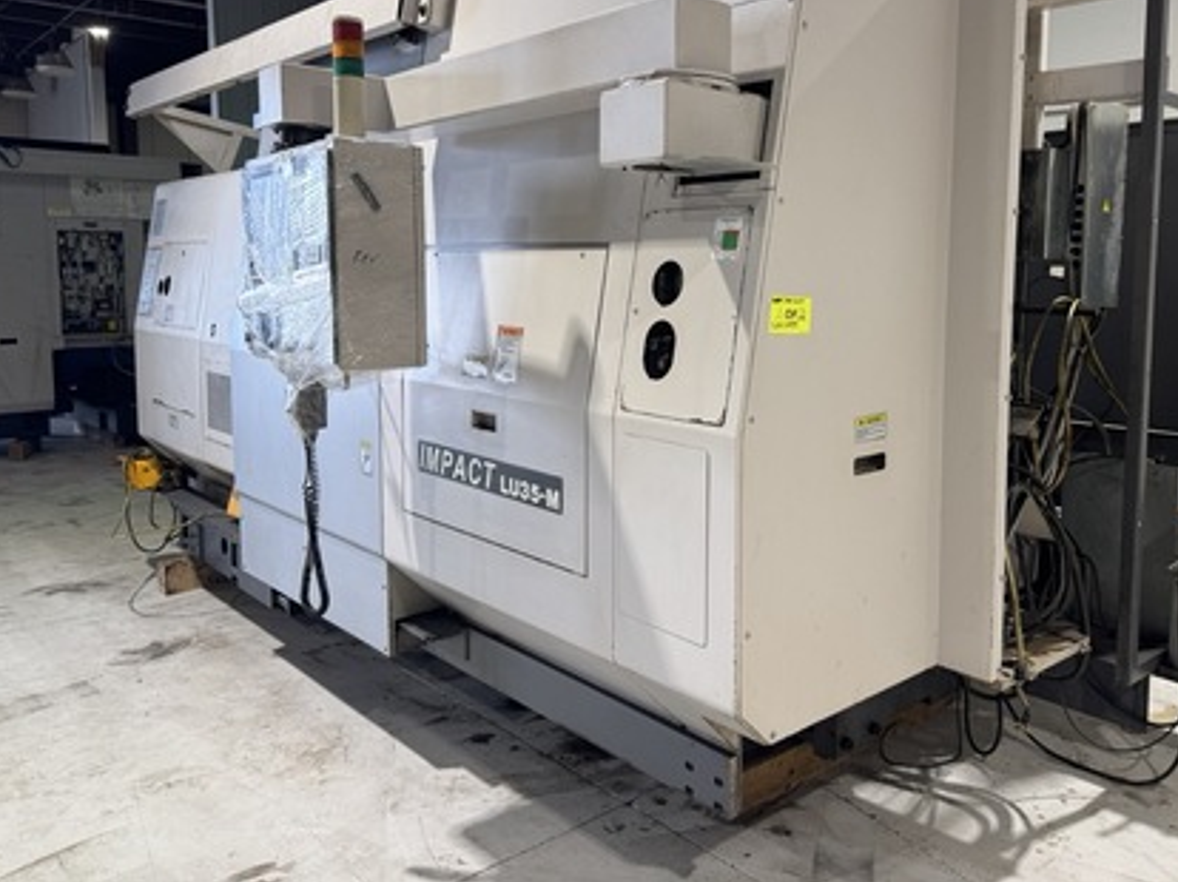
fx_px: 986
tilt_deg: -6.2
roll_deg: -0.3
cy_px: 351
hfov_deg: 61.2
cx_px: 697
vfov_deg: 47.9
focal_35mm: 29
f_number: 1.78
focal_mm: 6.76
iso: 125
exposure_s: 1/120
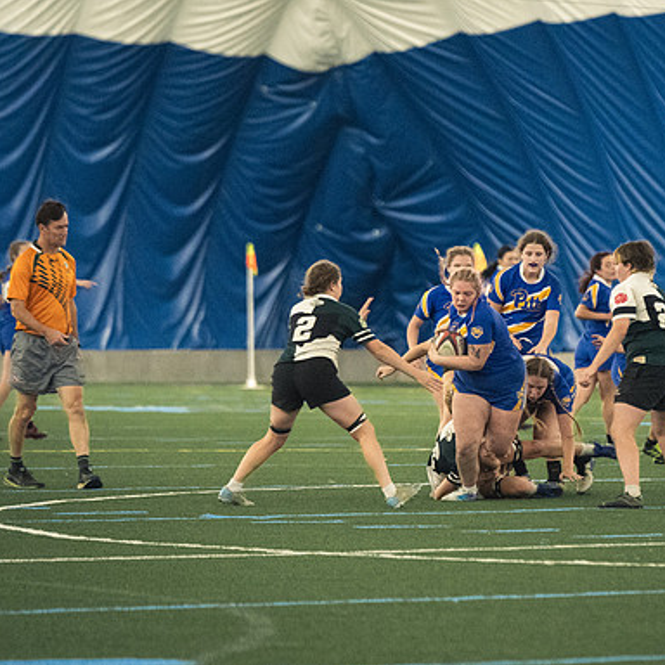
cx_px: 485
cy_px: 332
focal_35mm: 385
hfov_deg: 4.5
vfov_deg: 4.6
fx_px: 8368
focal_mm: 200
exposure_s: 1/500
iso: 10000
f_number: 2.8
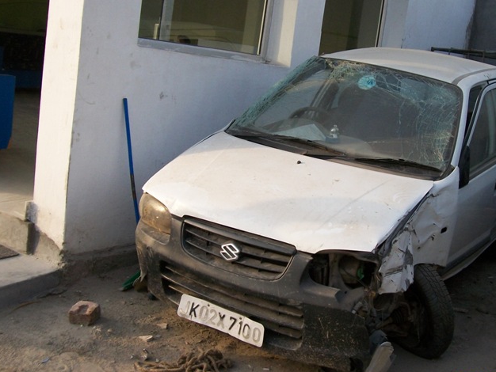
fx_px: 659
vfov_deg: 31.5
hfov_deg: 41.2
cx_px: 274
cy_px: 199
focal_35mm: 46
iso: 80
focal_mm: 6
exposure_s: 1/320
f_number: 2.7
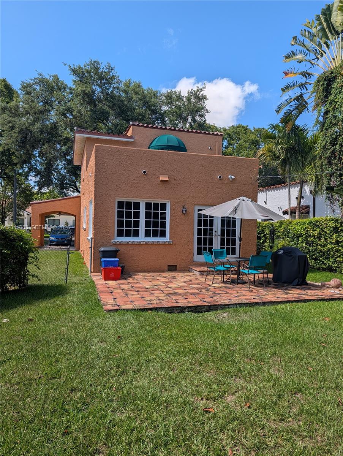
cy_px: 228
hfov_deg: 56.9
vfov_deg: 71.5
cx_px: 172
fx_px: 316
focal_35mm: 24
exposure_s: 1/1160
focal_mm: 6.9
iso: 20
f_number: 1.68
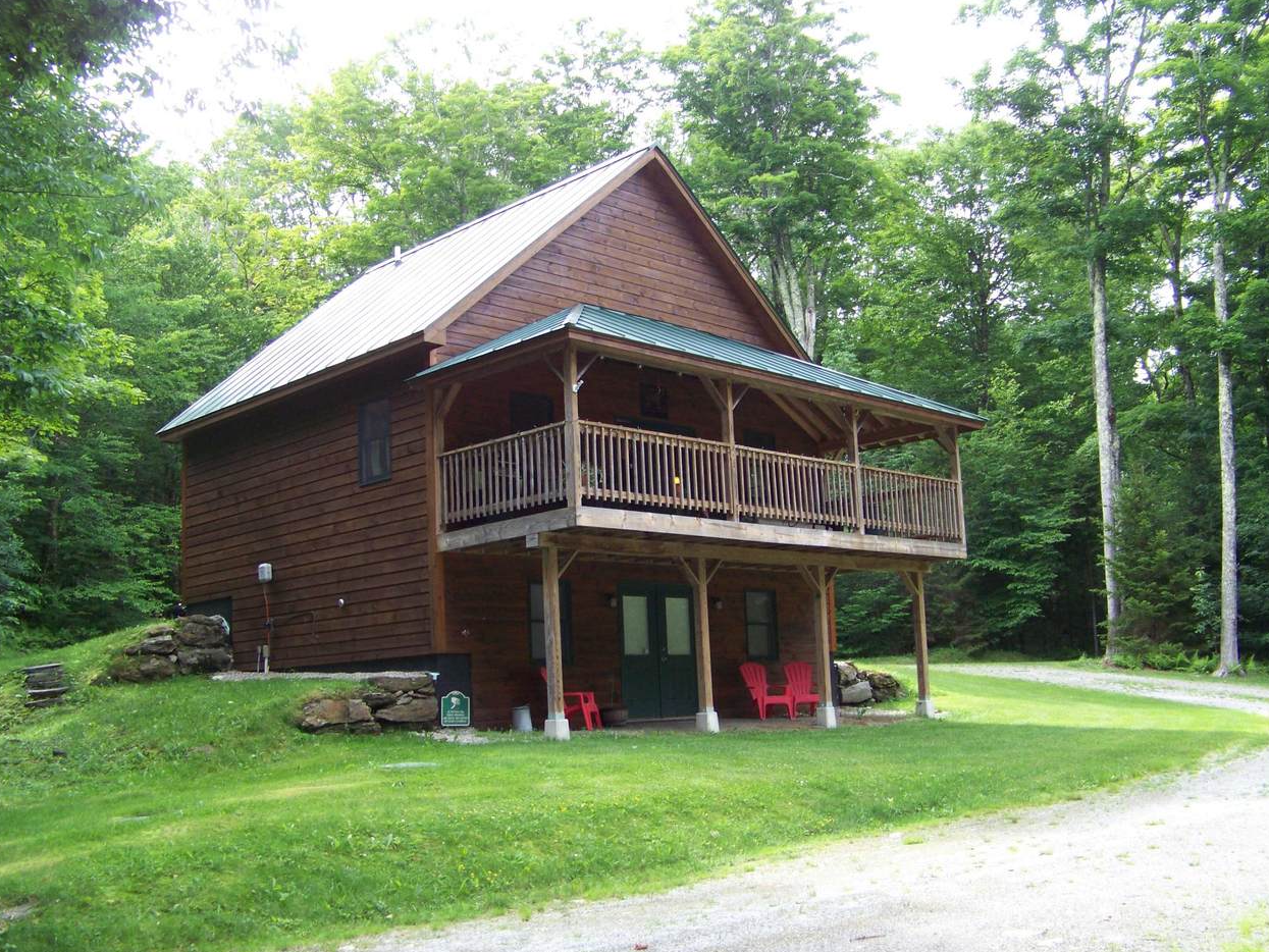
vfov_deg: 38.7
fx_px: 1357
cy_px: 486
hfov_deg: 50.1
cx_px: 645
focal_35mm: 37
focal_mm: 5.85
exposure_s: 1/100
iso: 69
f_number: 2.8
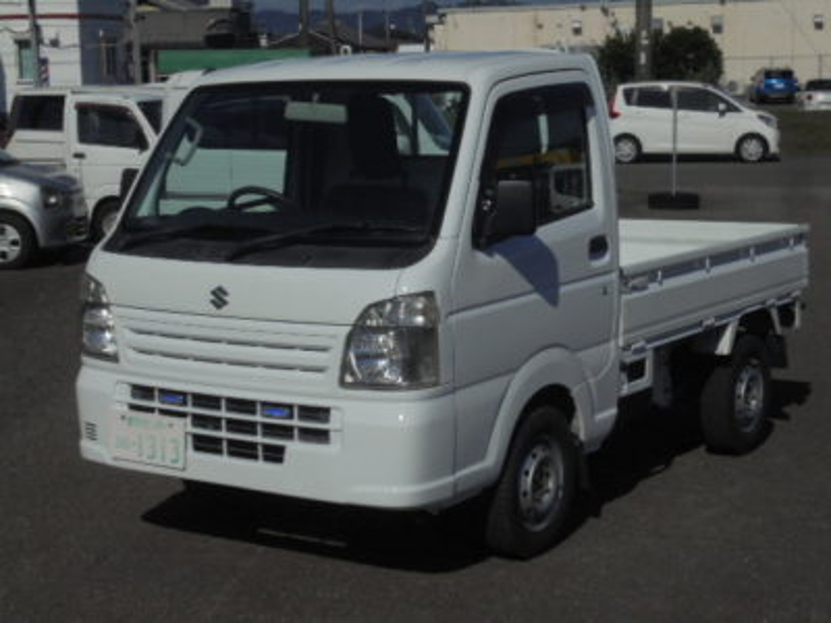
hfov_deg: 30.3
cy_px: 312
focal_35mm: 64
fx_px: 1536
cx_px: 416
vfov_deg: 22.9
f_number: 5.6
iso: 100
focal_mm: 11.5
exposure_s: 1/250
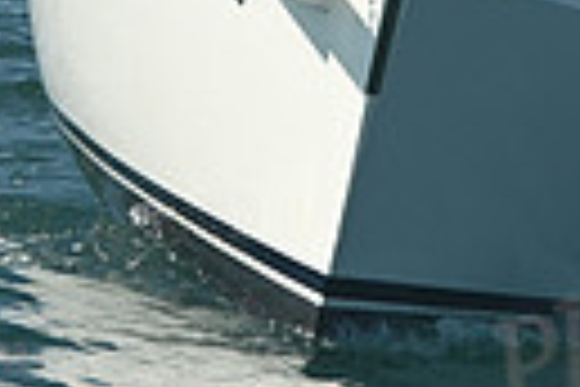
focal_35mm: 899
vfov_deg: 1.5
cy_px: -335
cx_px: 265
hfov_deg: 2.3
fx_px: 14483
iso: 320
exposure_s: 1/1000
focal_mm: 200
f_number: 8
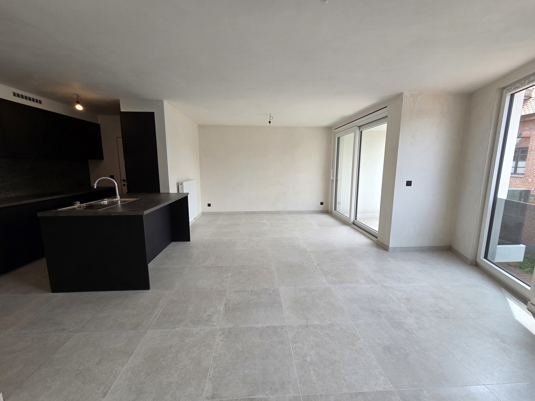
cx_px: 268
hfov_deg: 106.2
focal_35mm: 13
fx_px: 201
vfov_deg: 89.9
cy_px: 200
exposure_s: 1/359
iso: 100
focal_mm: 2.2
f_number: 2.2
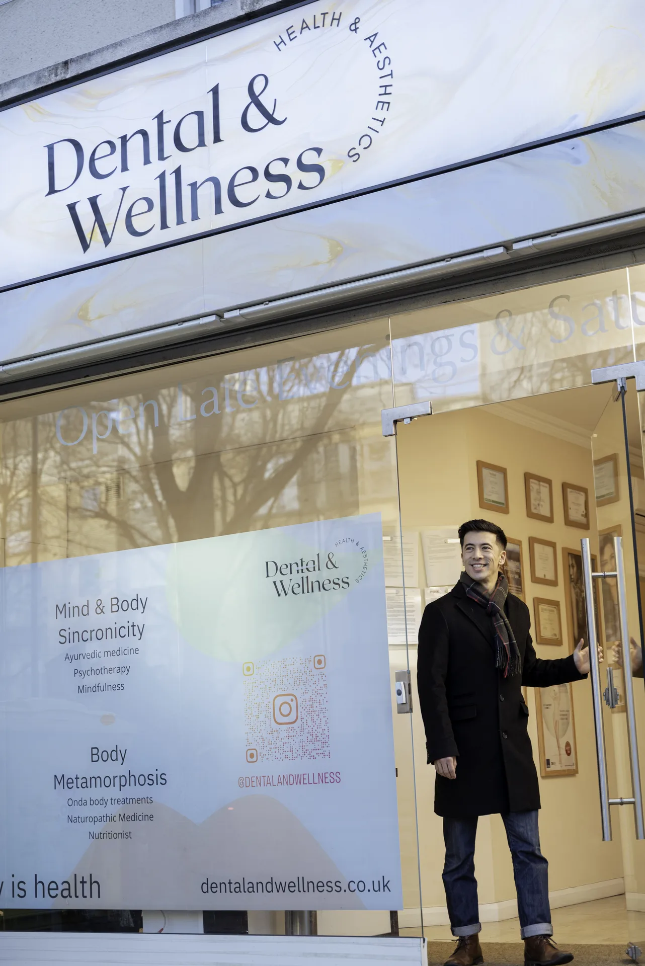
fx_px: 1557
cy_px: 483
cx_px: 322
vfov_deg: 34.5
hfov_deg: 23.4
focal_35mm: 58
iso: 320
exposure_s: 1/200
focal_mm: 58
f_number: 3.2
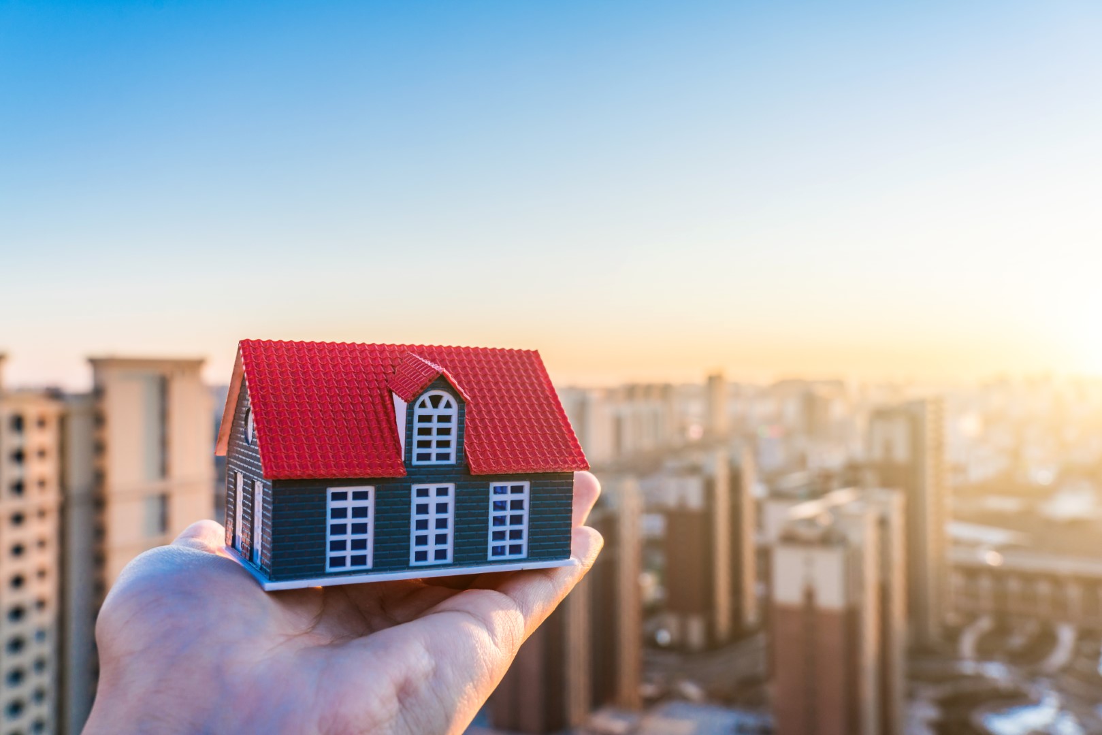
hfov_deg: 58.7
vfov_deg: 41.1
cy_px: 368
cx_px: 551
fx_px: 980
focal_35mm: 32
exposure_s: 1/100
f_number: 9
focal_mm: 32
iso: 200
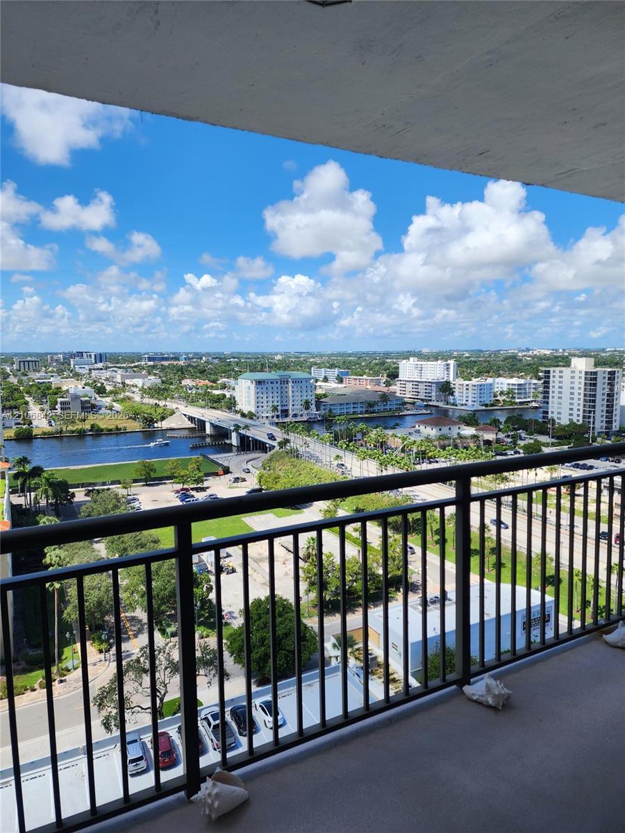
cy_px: 416
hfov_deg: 58.9
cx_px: 312
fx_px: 554
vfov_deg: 73.9
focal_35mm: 23
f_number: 1.8
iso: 12
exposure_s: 1/1151
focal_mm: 6.4
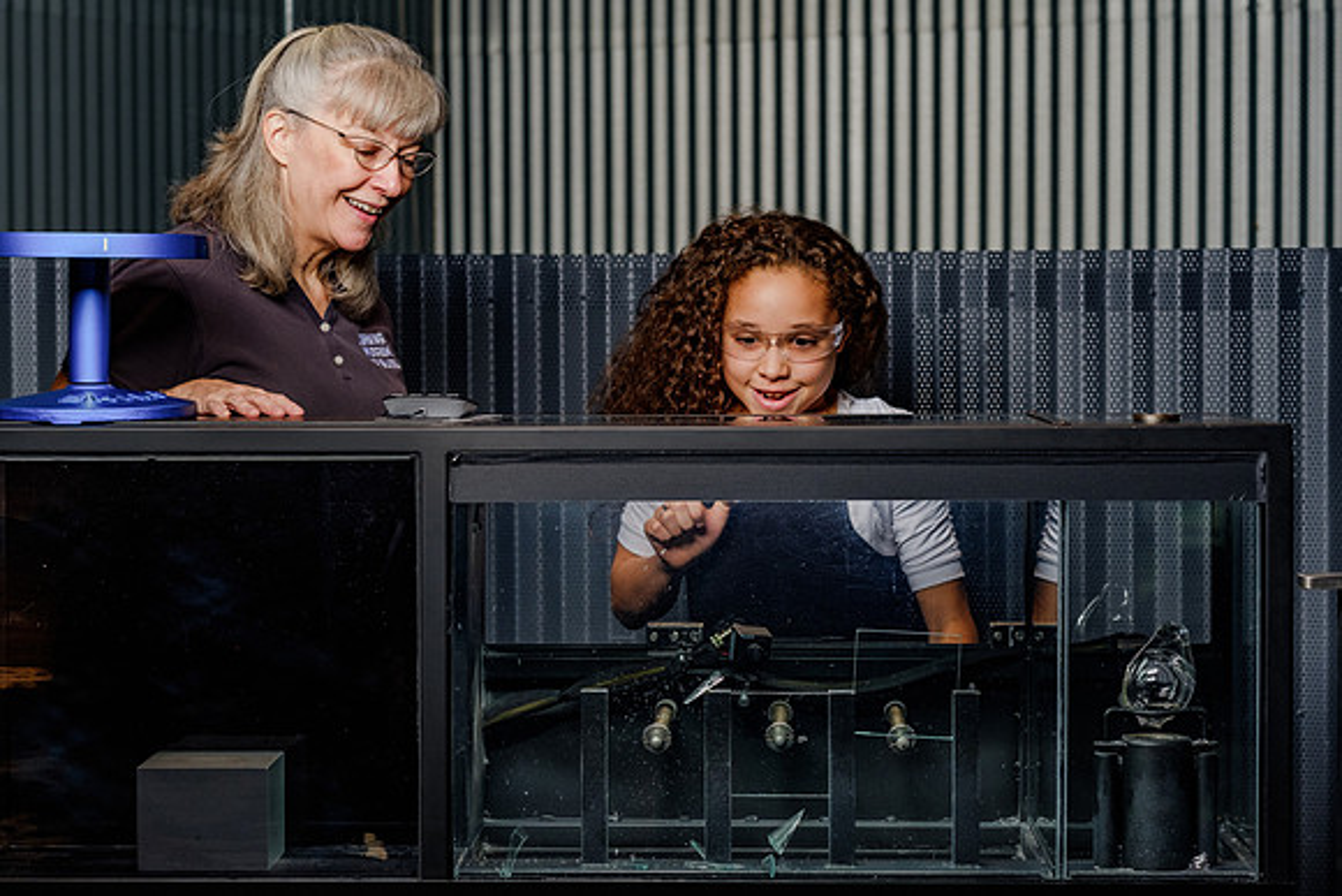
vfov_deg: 15.4
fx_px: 3304
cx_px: 651
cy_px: 447
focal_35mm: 89
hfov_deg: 23.0
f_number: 4
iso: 800
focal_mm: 56
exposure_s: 1/250
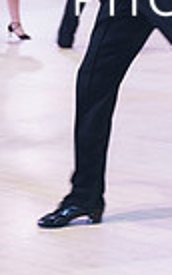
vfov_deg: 14.3
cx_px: 282
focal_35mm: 143
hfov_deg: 8.9
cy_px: -38
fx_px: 1075
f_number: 2.8
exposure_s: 1/60
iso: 400
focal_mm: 43
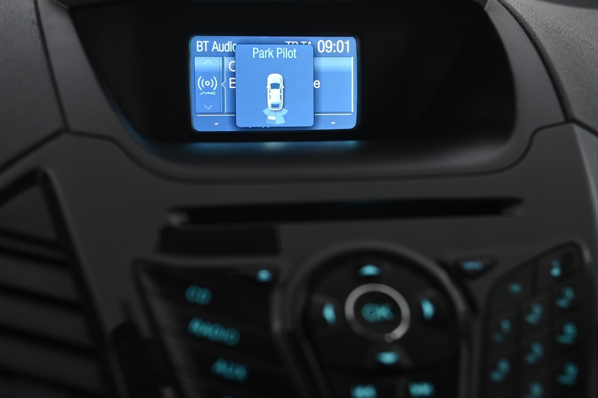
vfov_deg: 20.9
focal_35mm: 65
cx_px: 248
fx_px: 1079
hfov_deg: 30.9
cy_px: 234
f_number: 4
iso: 2000
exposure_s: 1/50
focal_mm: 48
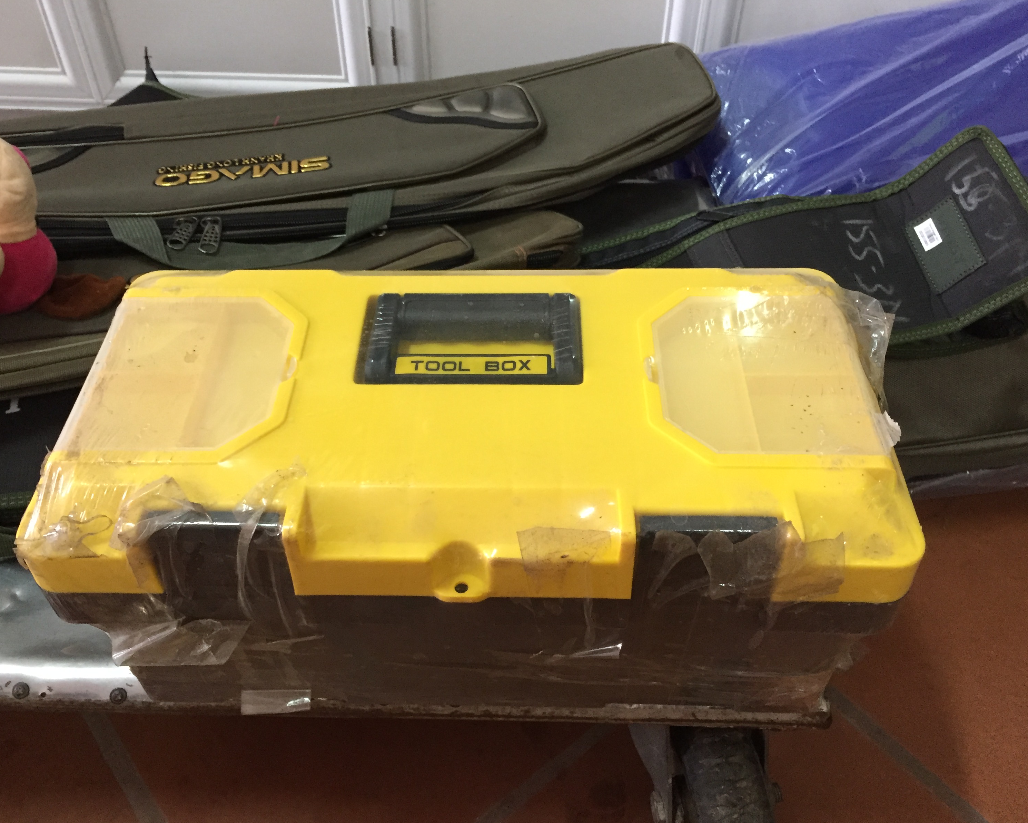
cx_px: 484
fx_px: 943
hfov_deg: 57.1
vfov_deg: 47.1
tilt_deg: -45.6
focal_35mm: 31
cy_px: 410
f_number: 2.2
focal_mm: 4.15
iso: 250
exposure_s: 1/20
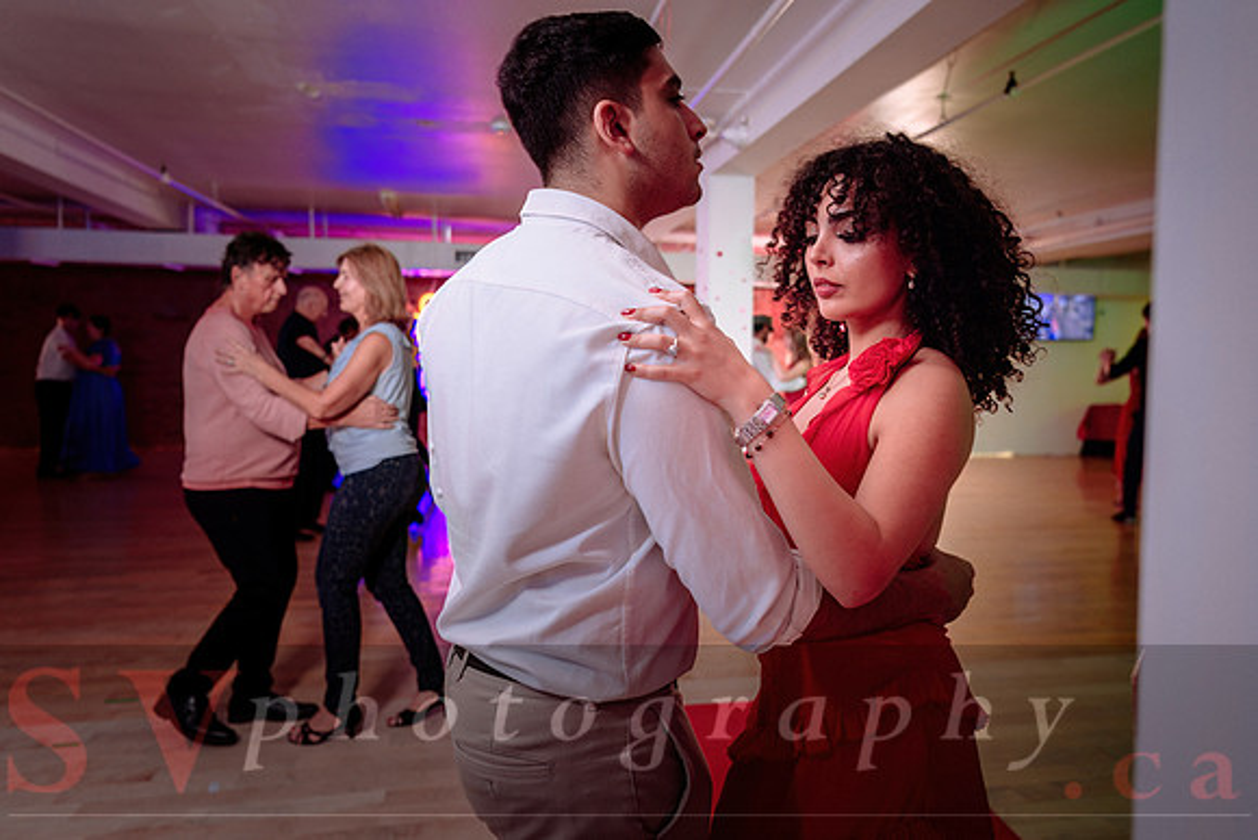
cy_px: 402
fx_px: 916
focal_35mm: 26
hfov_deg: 68.8
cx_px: 686
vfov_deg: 49.2
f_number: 2.8
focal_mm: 24
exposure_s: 1/60
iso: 800
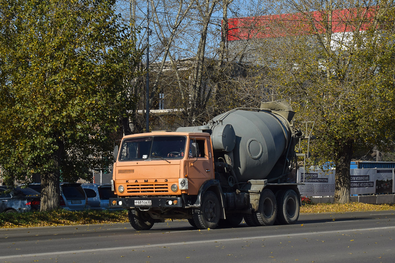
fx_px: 905
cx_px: 198
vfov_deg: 16.6
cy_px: 132
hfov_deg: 24.6
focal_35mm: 82
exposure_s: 1/1250
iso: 200
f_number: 6.3
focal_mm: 55
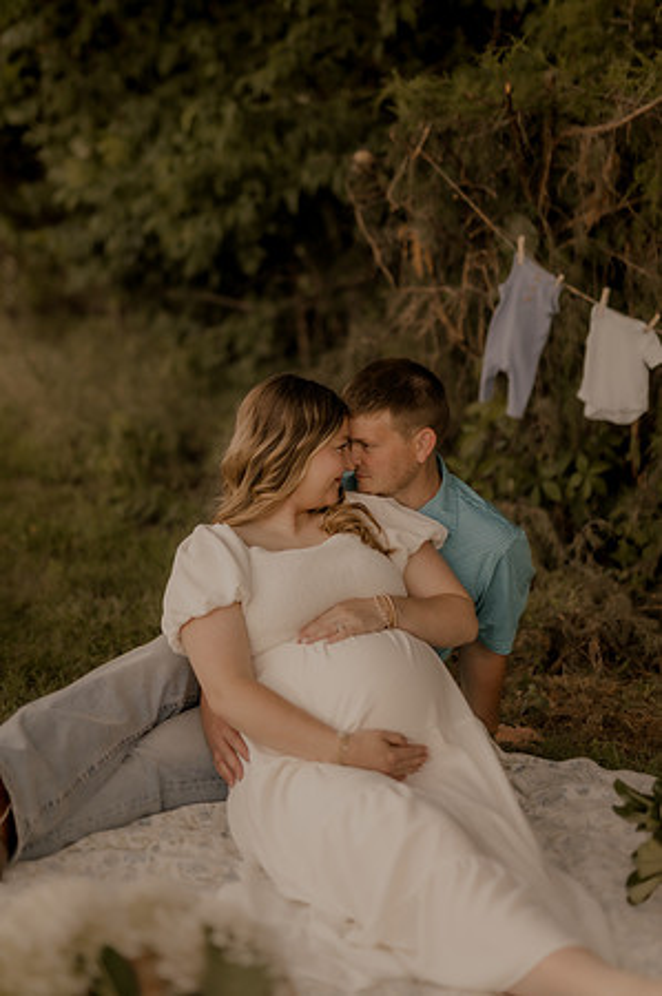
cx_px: 331
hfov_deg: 26.9
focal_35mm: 50
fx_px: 1382
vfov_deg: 39.6
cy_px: 498
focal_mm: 50
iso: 200
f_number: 1.4
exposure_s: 1/1000
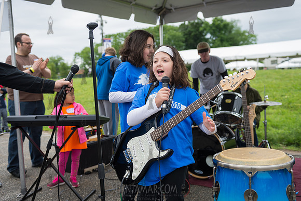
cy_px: 100
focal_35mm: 38
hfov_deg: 50.7
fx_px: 318
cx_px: 150
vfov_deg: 35.1
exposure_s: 1/800
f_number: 3.5
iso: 200
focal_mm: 38
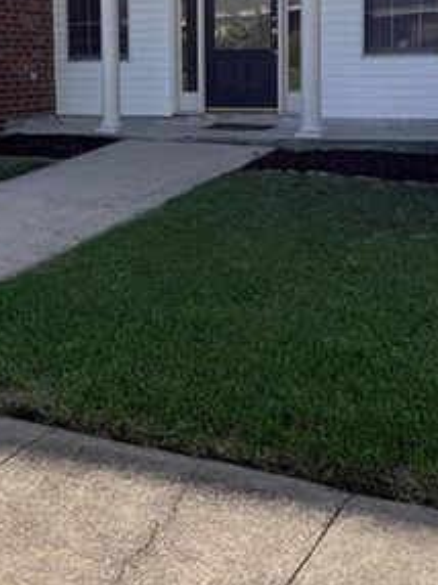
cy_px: 107
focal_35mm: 56
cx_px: 151
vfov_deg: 33.3
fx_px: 946
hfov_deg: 25.9
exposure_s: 1/7353
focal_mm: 6.76
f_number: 1.78
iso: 125
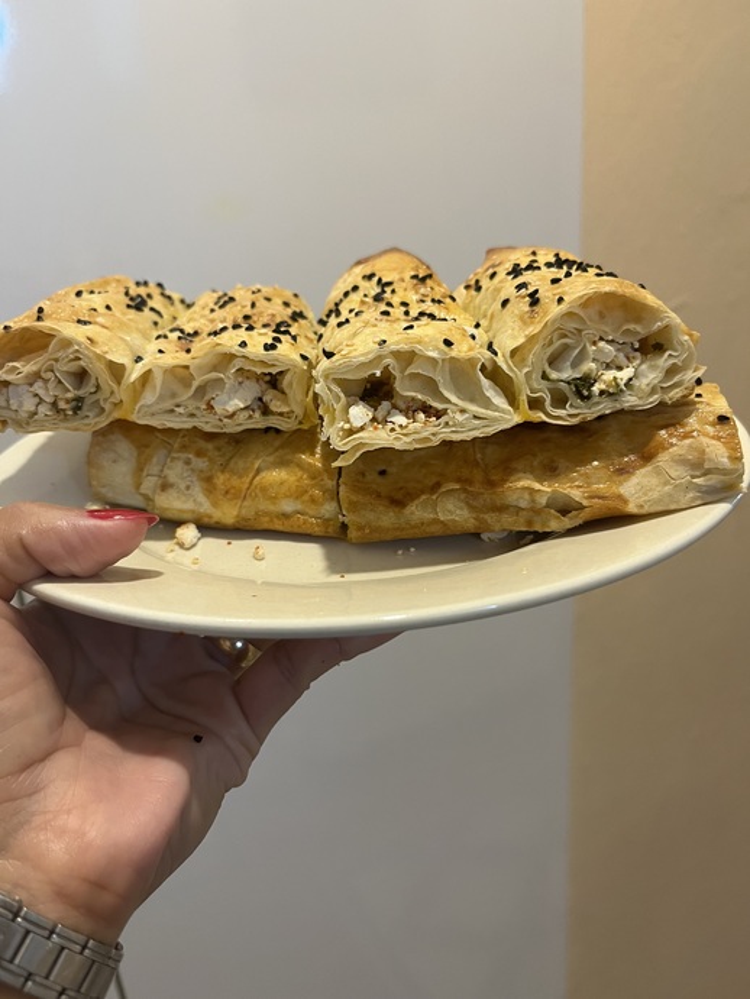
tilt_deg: -20.4
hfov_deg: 53.1
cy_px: 500
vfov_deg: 67.3
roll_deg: +4.4
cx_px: 375
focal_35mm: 26
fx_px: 751
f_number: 1.6
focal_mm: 5.1
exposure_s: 1/50
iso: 125
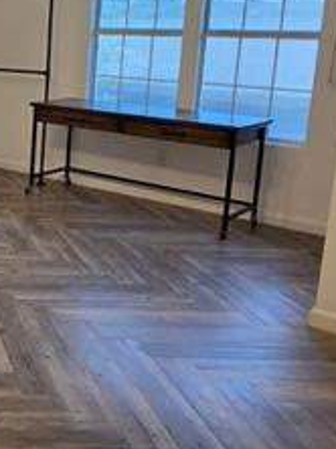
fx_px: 584
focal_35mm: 45
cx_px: -158
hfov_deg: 25.1
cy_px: 115
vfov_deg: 41.0
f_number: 1.9
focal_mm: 2.2
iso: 200
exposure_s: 1/120
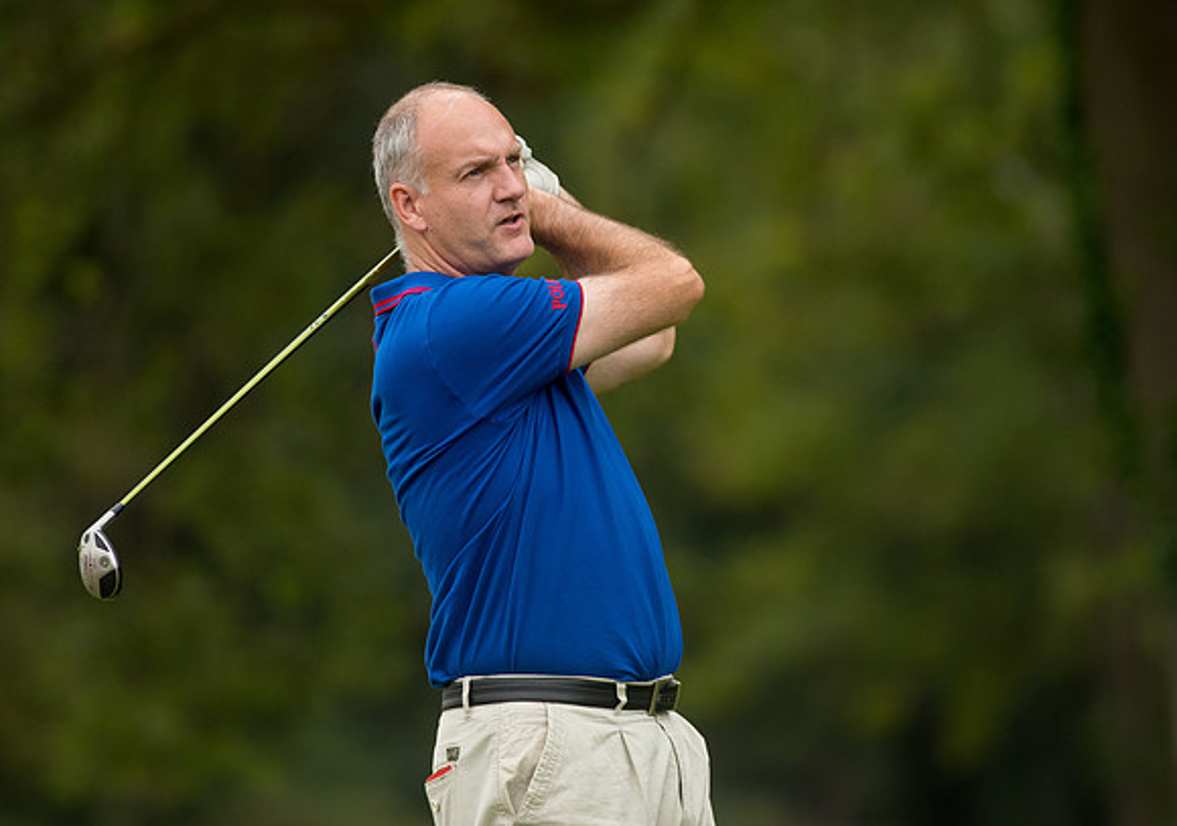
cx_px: 526
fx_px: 13614
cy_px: 321
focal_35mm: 410
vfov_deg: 3.5
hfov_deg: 5.0
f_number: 4
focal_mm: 300
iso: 800
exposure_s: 1/2500
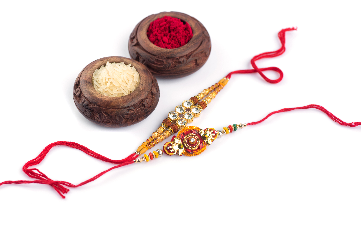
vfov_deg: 15.2
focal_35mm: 90
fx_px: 903
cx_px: 180
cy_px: 120
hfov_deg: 22.6
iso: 100
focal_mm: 90
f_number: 9
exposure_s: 1/200
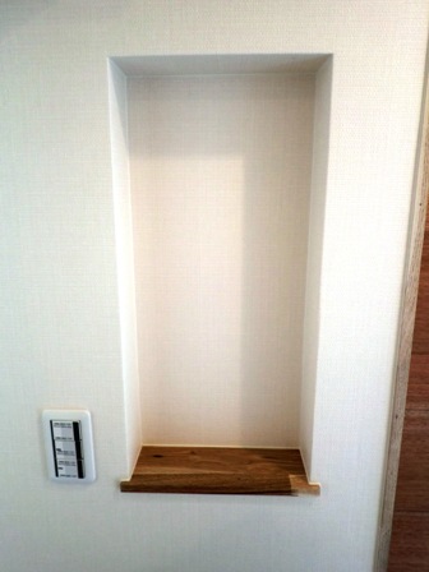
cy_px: 286
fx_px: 430
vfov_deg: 67.3
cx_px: 214
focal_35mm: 26
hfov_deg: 53.1
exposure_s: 1/60
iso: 64
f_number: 2.8
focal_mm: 4.7
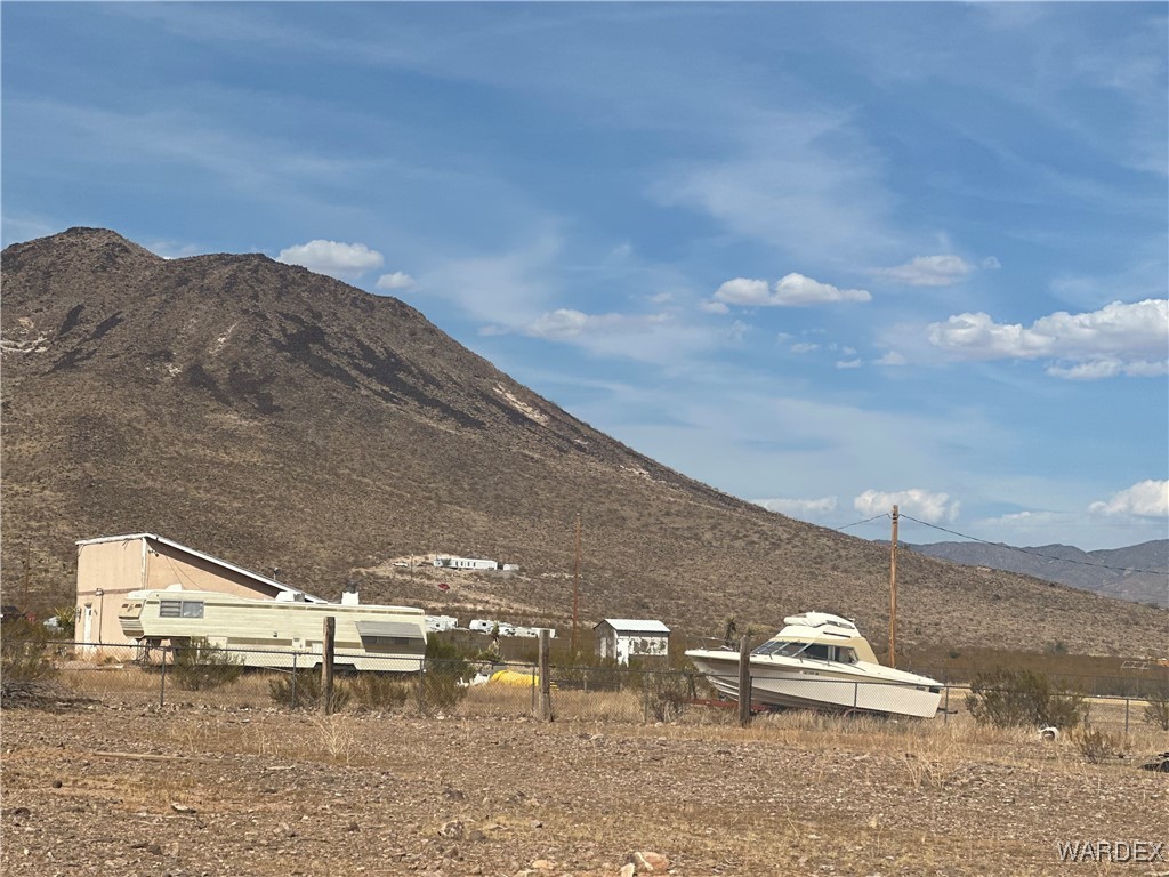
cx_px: 584
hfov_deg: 25.3
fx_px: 2600
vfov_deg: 19.1
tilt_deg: +7.6
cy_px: 438
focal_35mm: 77
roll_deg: -1.5
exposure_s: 1/1553
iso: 32
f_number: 2.8
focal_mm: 9
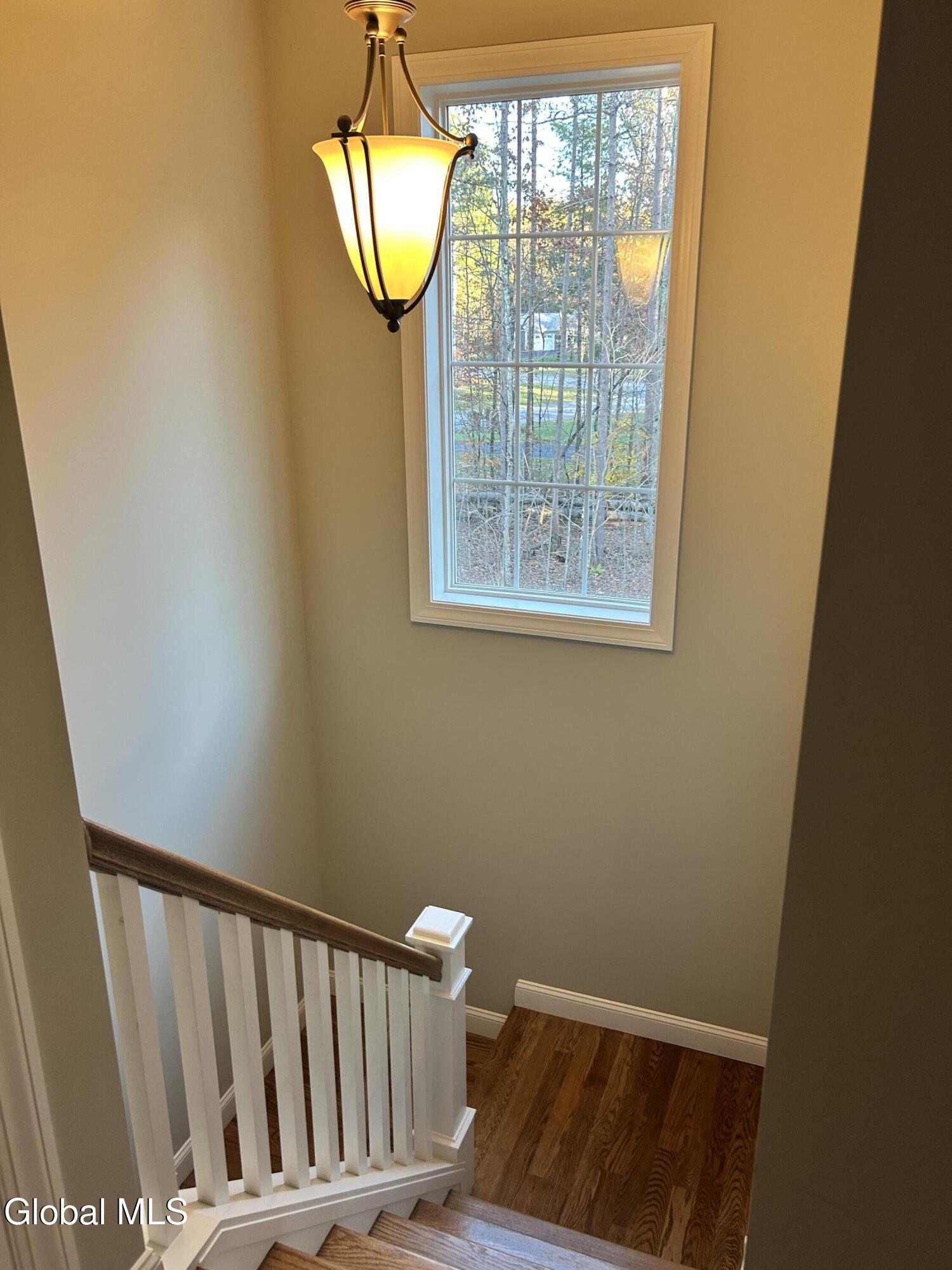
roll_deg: +0.2
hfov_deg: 53.1
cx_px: 476
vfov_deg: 67.3
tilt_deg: -17.4
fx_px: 953
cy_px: 635
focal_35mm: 26
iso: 100
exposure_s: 1/60
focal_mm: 5.7
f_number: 1.5
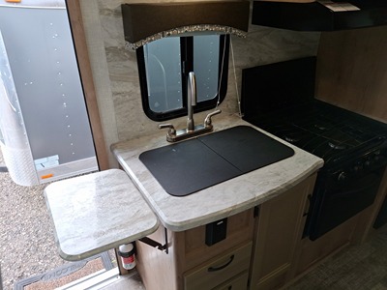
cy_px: 145
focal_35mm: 25
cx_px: 194
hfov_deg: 69.4
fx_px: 279
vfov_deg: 54.9
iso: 25
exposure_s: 1/120
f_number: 1.8
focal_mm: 4.69
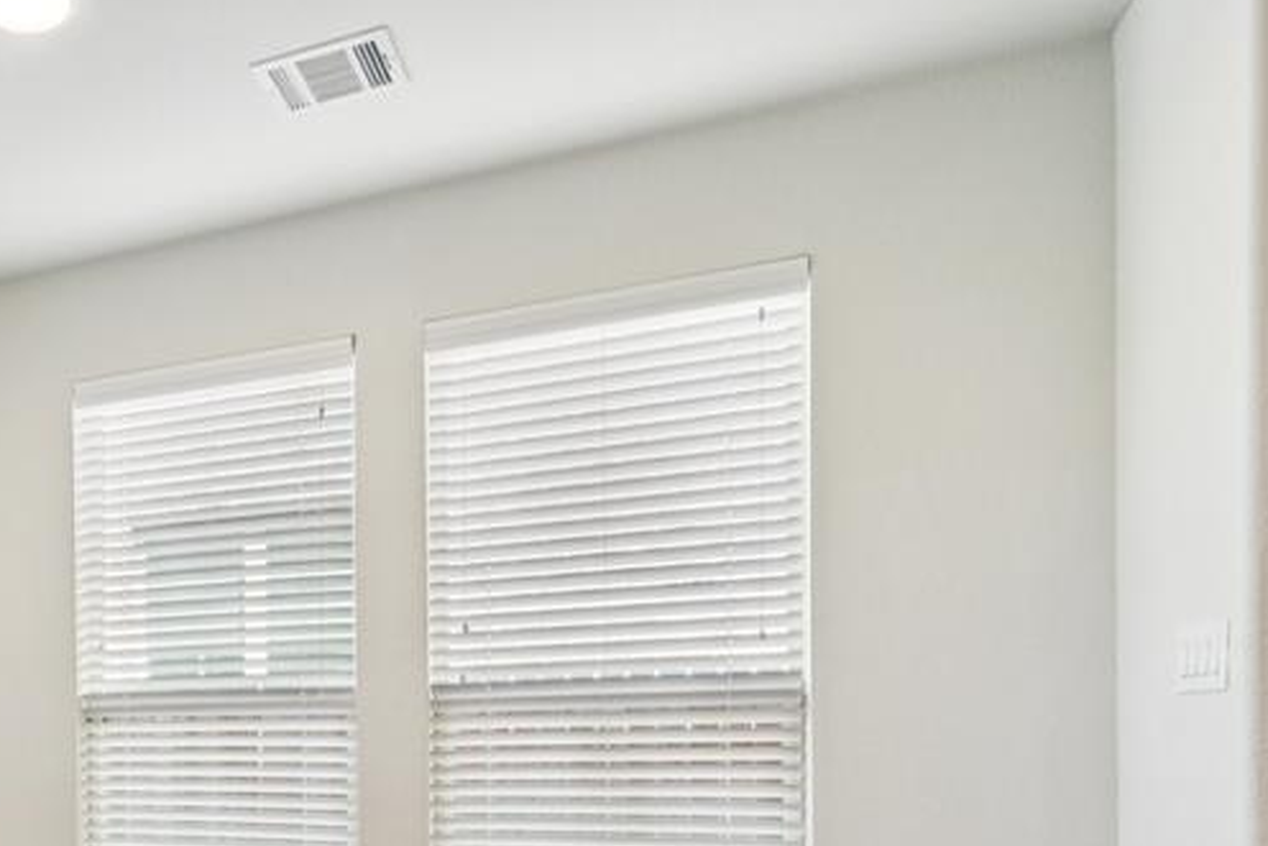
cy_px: 749
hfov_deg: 47.5
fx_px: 1163
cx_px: 0
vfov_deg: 37.6
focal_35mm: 33
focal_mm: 16
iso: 320
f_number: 8
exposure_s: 1/30
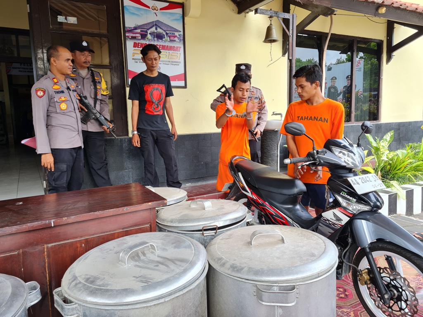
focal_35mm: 26
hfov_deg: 67.3
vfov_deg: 53.1
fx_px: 318
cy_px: 158
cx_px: 212
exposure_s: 1/100
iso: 50
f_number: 1.8
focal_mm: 5.4
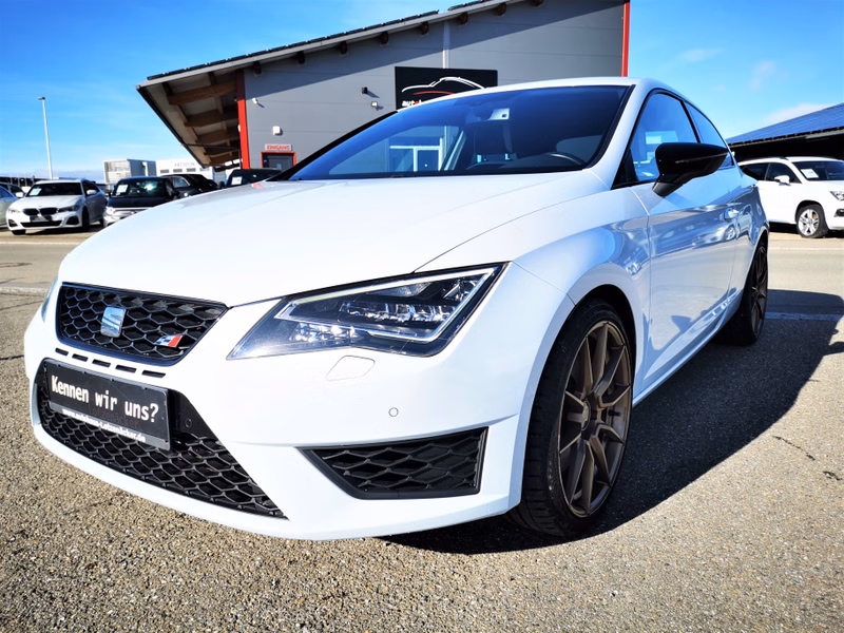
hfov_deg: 65.3
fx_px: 658
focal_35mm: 27
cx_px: 422
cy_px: 316
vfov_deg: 51.4
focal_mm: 5.58
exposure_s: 1/1621
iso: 50
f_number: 1.8
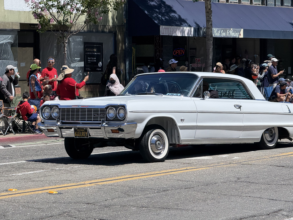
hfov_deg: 16.4
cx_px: 146
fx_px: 1016
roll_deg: +0.6
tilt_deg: -2.0
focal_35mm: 120
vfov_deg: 12.3
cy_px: 110
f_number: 2.8
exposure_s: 1/1577
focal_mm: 15.66
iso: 64
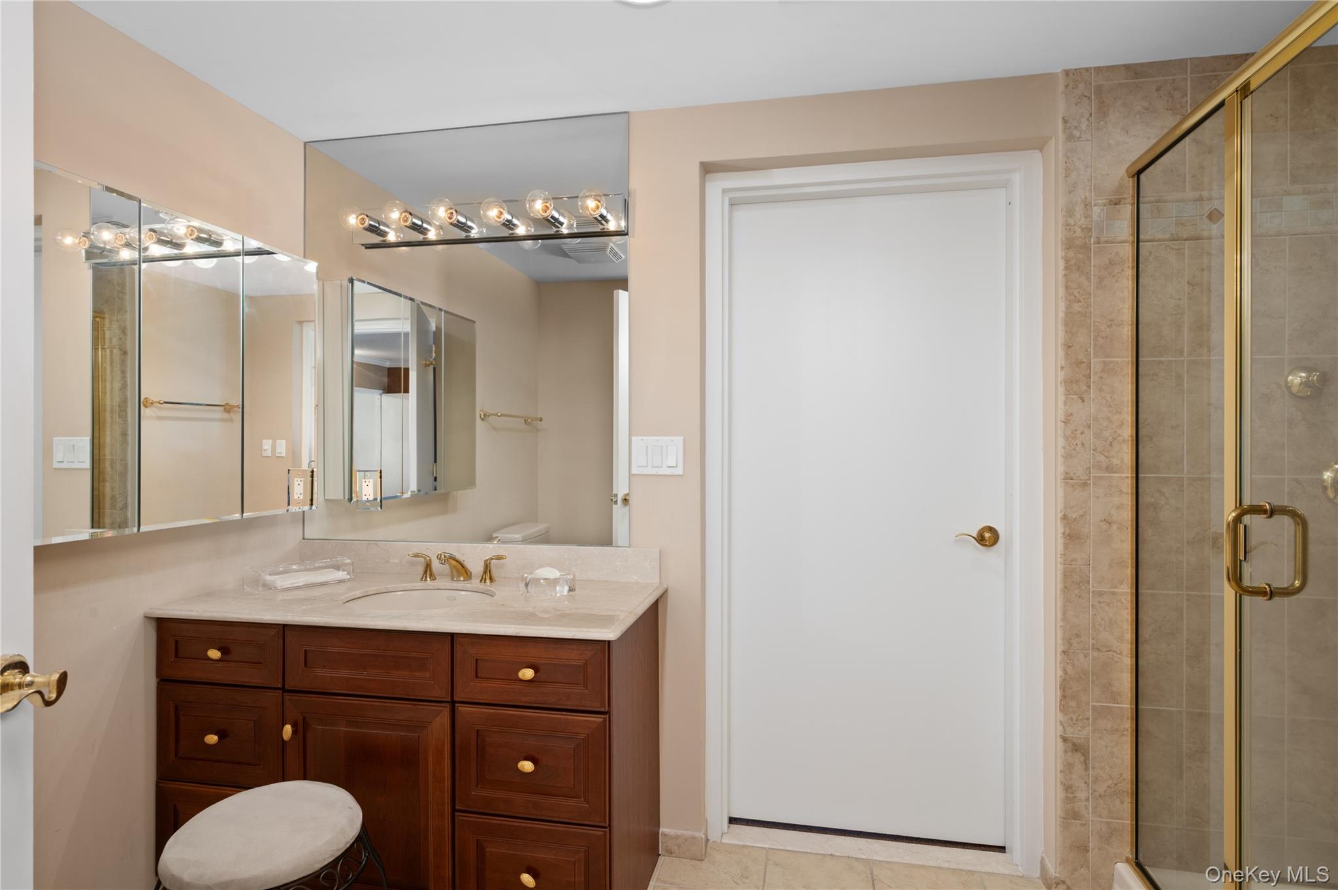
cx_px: 669
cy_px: 445
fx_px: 687
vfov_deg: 65.9
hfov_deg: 88.5
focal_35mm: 18
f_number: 9
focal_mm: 18.5
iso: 400
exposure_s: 1/4
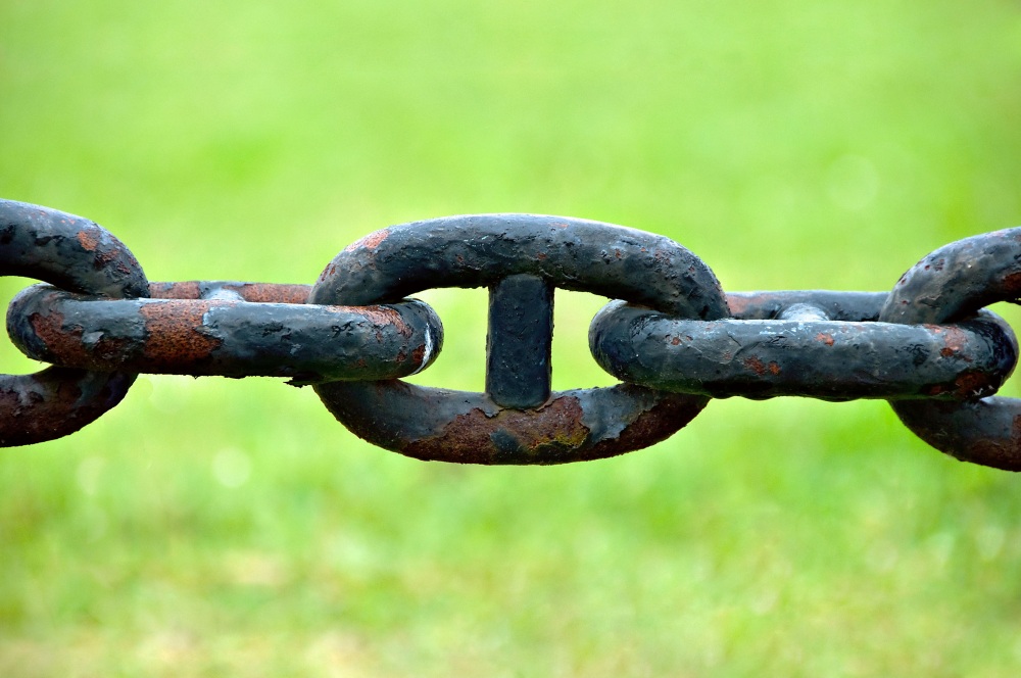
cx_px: 510
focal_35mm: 300
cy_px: 339
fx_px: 8497
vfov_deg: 4.6
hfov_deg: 6.9
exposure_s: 1/400
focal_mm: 200
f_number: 5.6
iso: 400
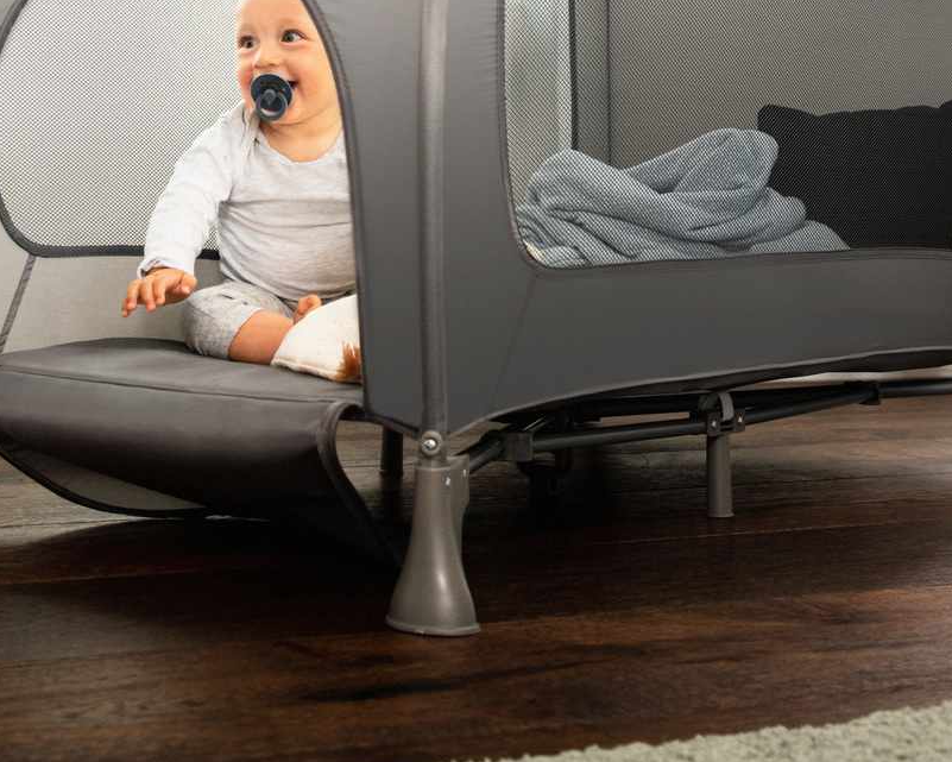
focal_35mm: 72
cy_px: 13
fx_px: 2029
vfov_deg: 20.6
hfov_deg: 26.2
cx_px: 298
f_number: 4.5
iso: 800
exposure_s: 1/160
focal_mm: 32
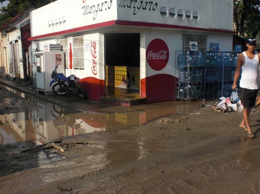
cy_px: 95
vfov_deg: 35.9
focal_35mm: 40
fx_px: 300
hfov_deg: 46.8
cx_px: 125
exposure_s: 1/400
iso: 64
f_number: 5.6
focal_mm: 6.3
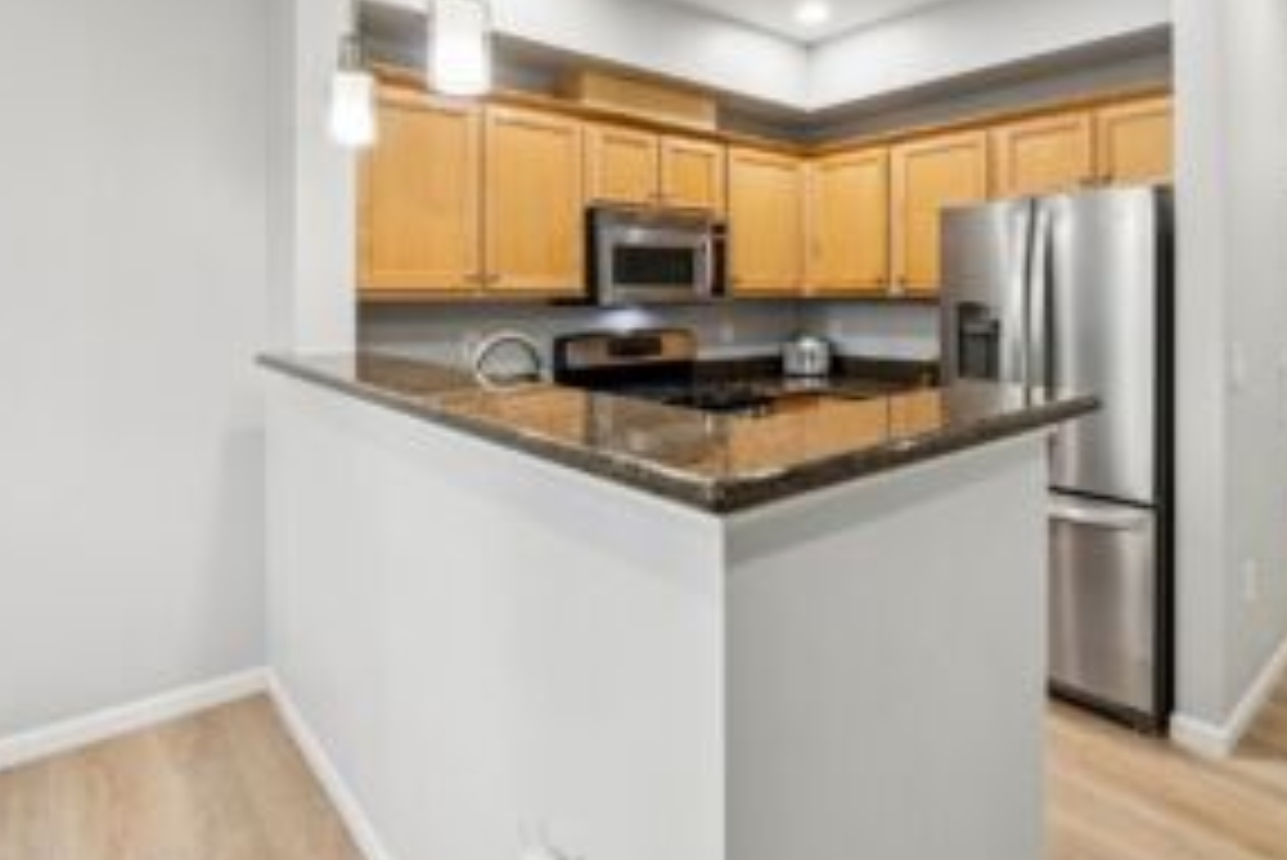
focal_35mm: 21
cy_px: 295
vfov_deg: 58.4
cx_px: 698
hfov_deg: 81.0
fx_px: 751
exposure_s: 1/8
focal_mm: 10
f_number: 9
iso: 250
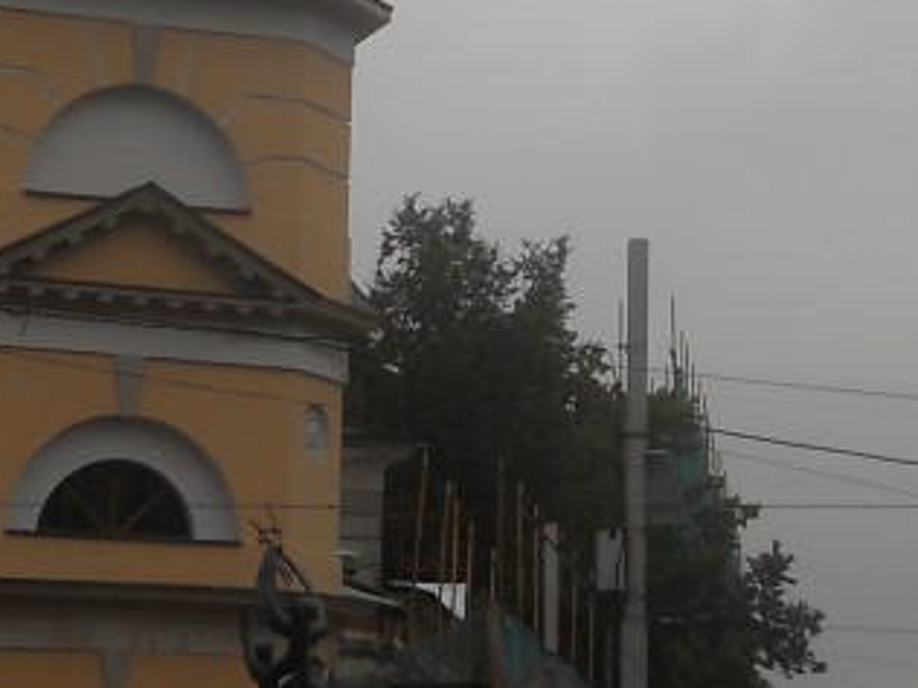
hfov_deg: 14.8
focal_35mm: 133
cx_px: 630
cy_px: -64
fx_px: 3527
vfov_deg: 11.0
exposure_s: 1/50
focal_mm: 6.72
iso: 80
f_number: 3.1
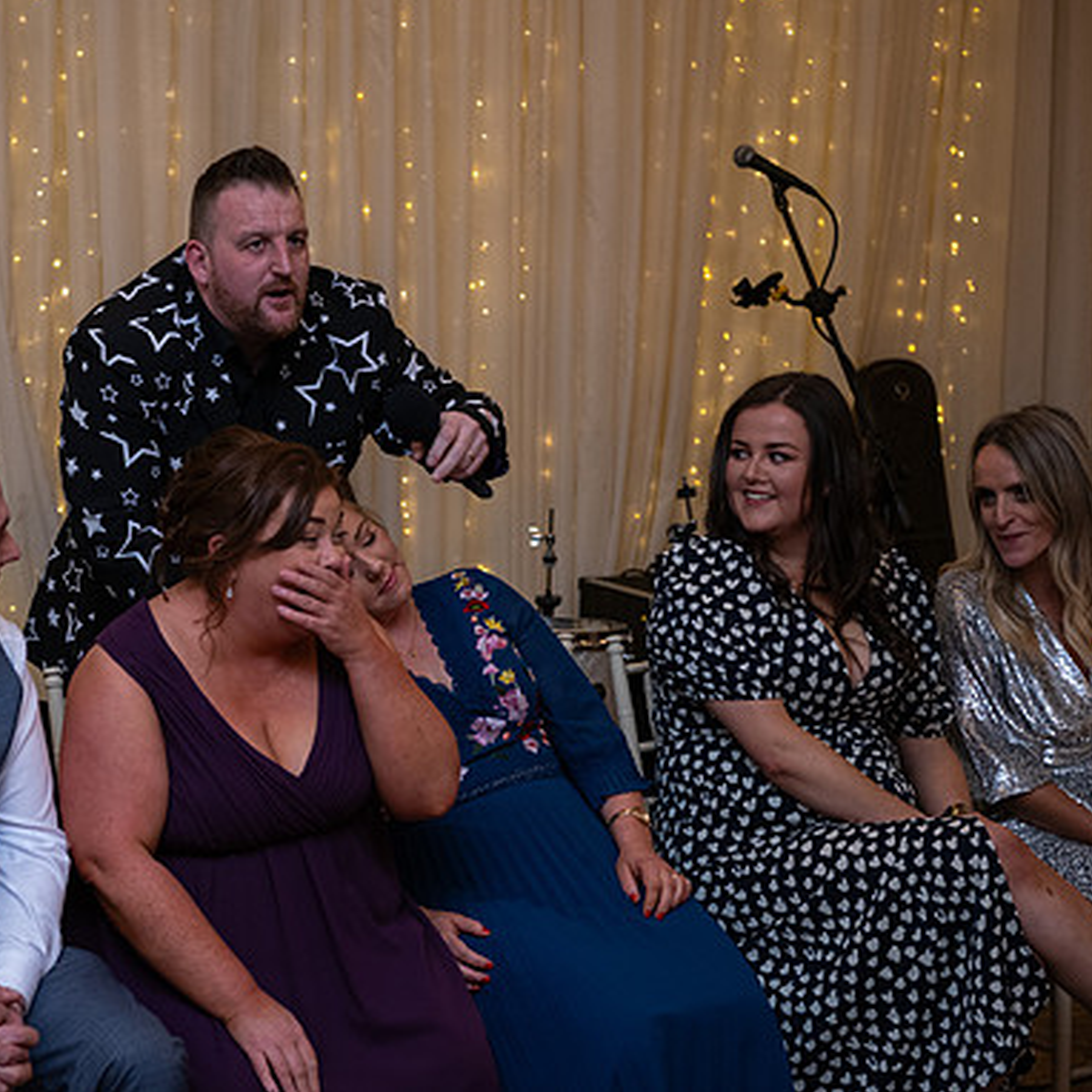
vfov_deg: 21.7
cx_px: 286
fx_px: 2855
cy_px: 542
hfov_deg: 21.5
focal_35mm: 80
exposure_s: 1/160
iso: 1000
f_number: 3.5
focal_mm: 62
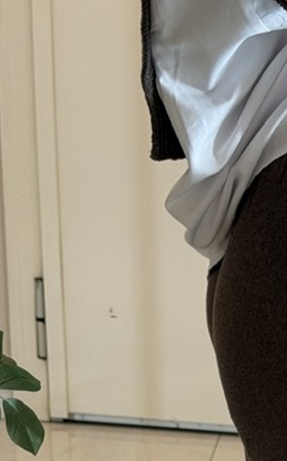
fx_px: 2029
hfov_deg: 7.9
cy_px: 721
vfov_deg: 12.2
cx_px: 416
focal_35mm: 162
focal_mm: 6.76
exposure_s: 1/60
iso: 160
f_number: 1.78
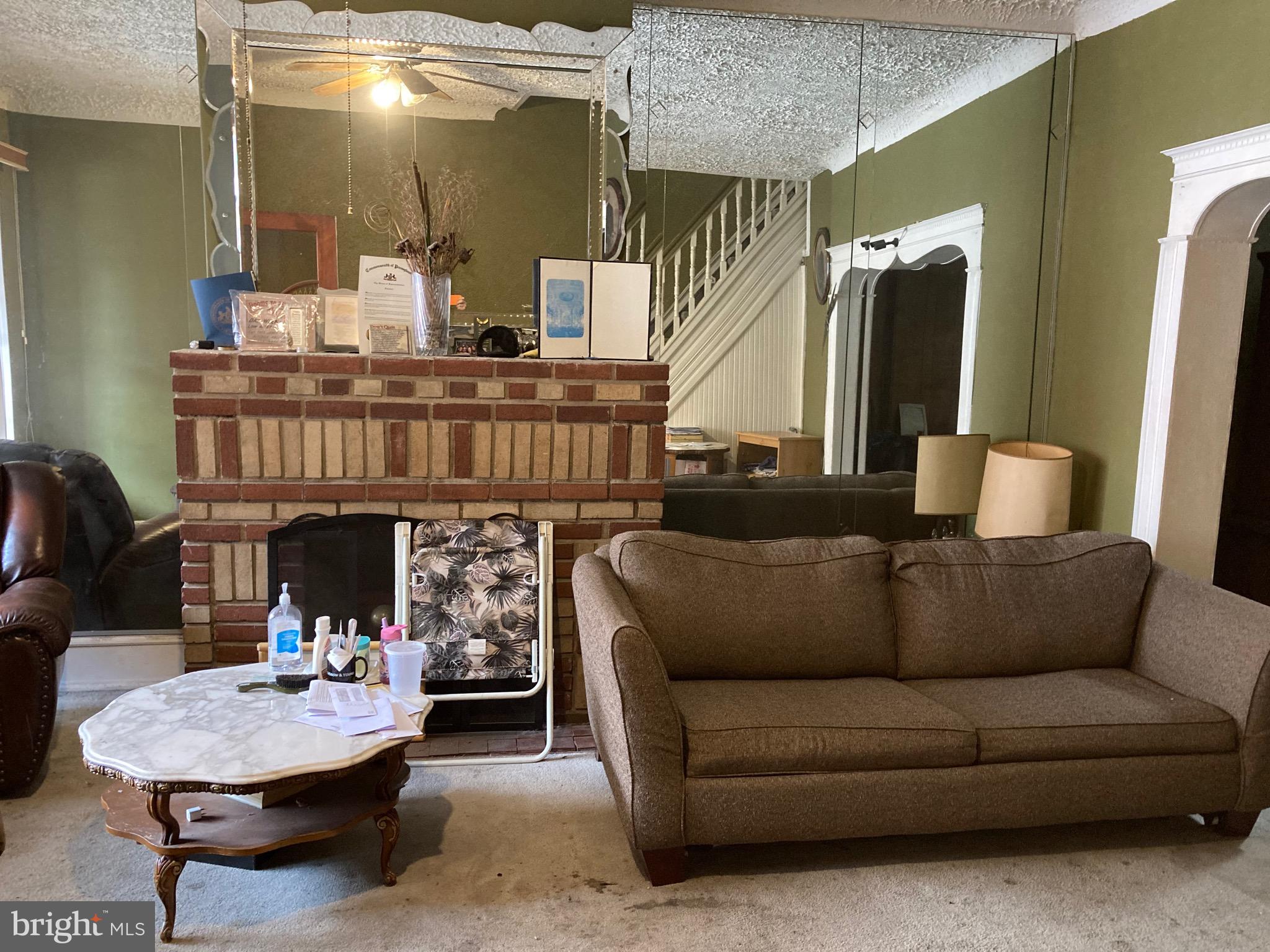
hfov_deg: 63.4
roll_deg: -3.5
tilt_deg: -7.7
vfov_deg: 49.7
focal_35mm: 28
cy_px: 476
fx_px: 1027
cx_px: 635
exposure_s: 1/30
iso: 400
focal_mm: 3.99
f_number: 1.8
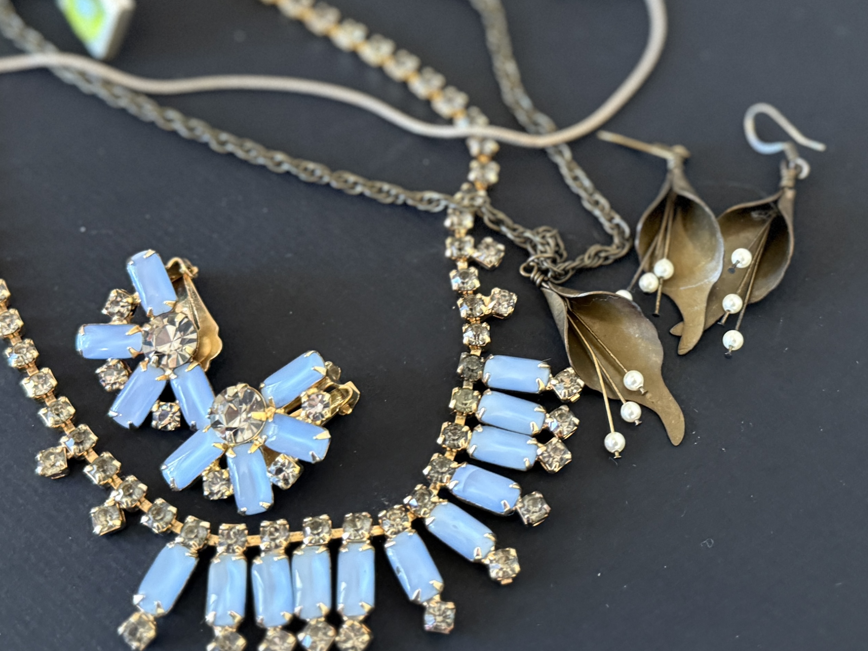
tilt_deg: -56.8
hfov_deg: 71.6
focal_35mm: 24
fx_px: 602
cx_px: 434
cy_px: 326
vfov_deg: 56.8
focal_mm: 6.76
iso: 800
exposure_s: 1/40
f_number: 1.78
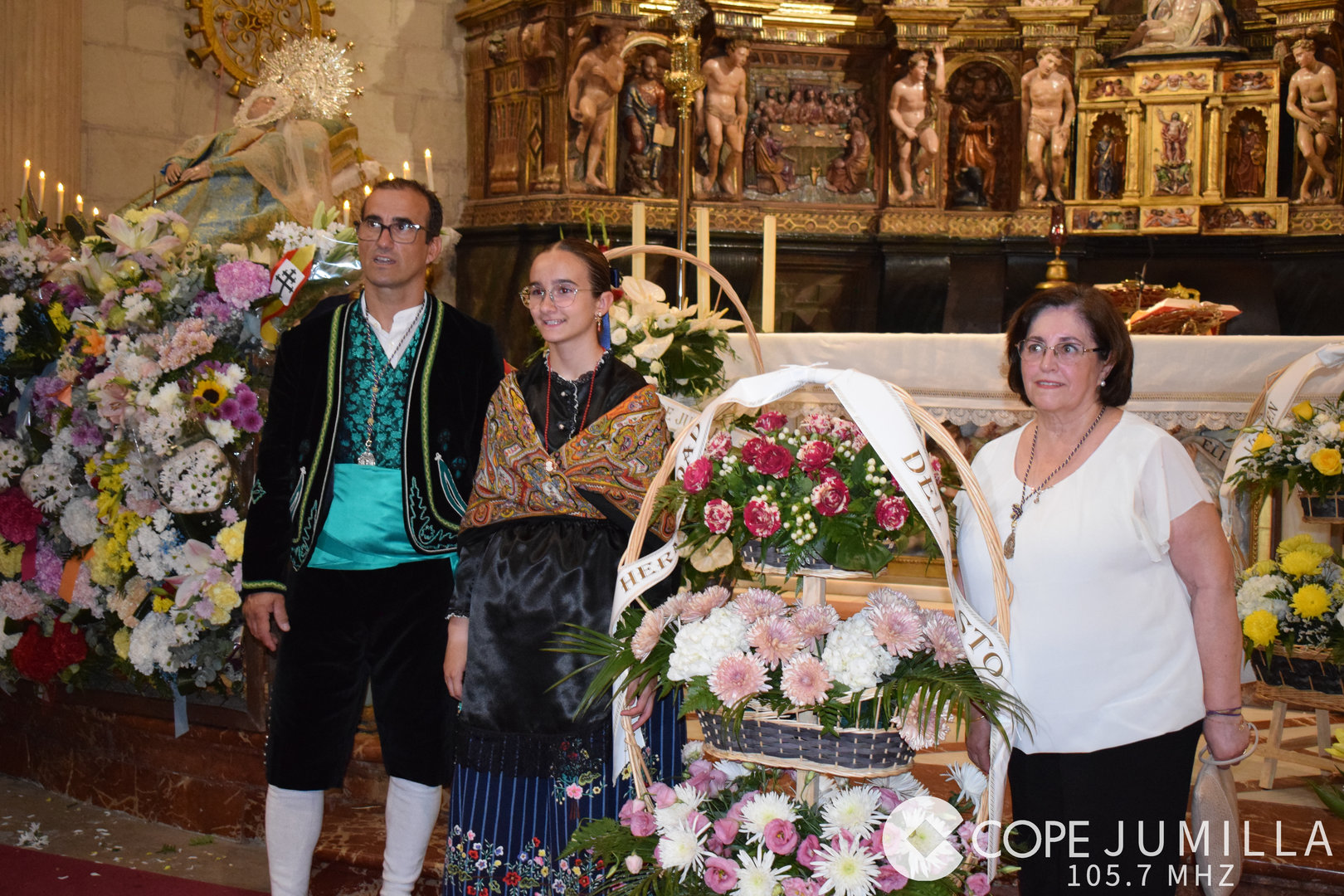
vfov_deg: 29.9
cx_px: 672
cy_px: 448
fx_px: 1680
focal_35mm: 45
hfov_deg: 43.6
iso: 3200
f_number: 4.2
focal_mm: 30
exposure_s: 1/60
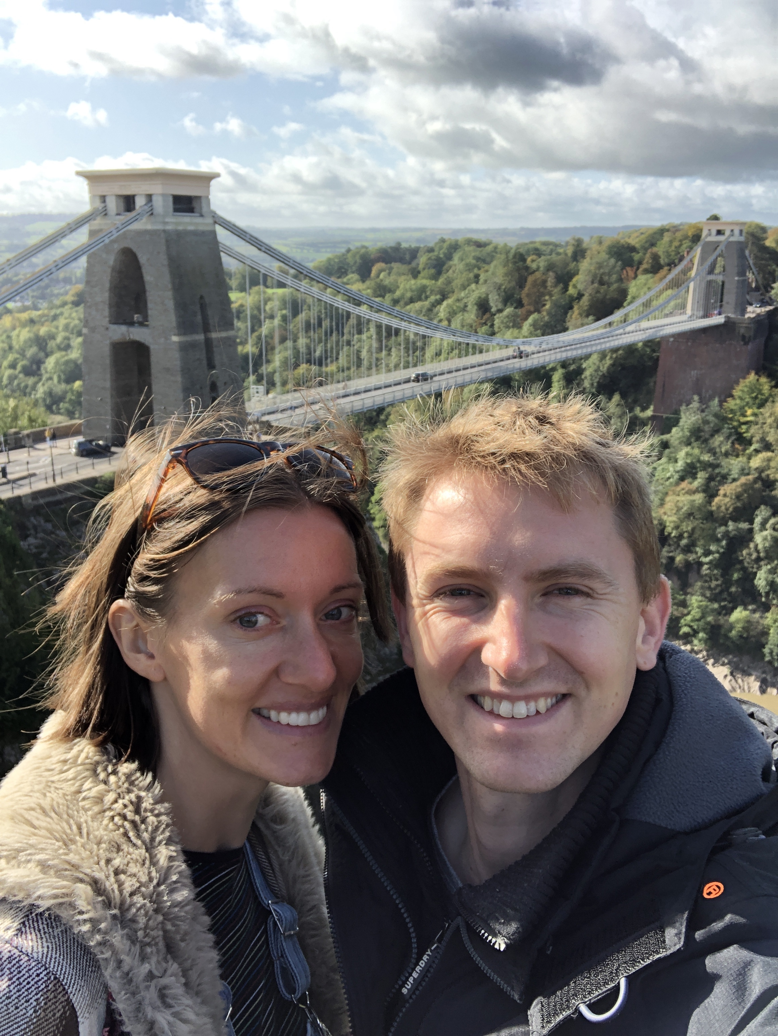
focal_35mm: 32
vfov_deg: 56.8
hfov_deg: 44.2
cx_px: 389
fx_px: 958
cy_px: 518
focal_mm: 2.87
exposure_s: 1/257
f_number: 2.2
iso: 20
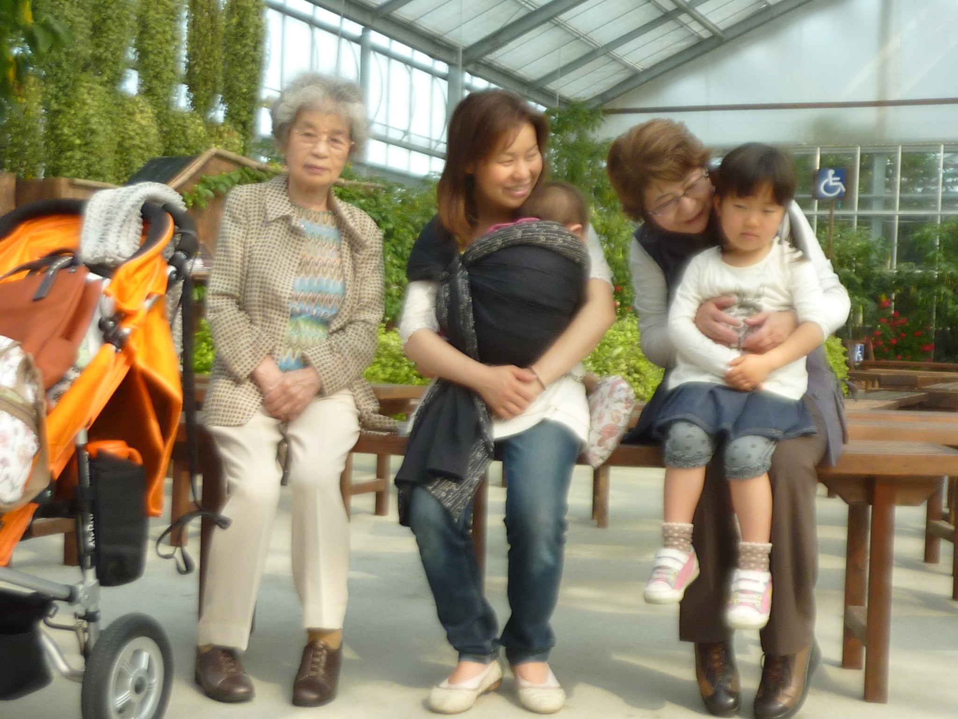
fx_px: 1328
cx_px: 479
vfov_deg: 30.3
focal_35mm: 48
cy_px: 360
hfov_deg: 39.7
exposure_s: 1/100
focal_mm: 4.4
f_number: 3.3
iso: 80
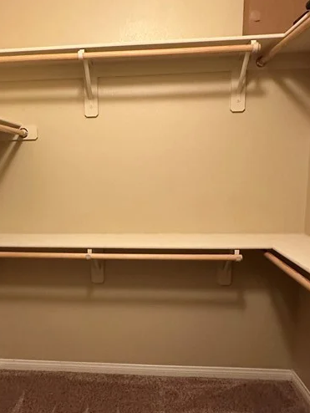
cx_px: 109
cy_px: 221
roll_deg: +0.5
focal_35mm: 29
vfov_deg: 61.6
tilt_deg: -7.2
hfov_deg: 47.6
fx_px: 346
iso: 500
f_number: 2.2
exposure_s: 1/60
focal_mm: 2.22
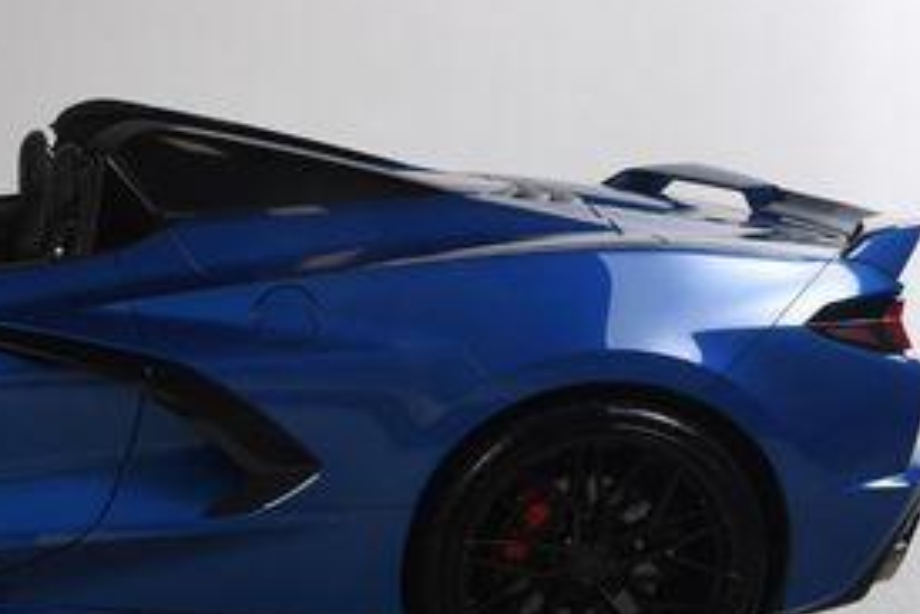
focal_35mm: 84
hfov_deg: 22.9
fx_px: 2148
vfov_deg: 16.2
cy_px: 487
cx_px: -74
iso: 100
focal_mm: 24
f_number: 11
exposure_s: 1/160
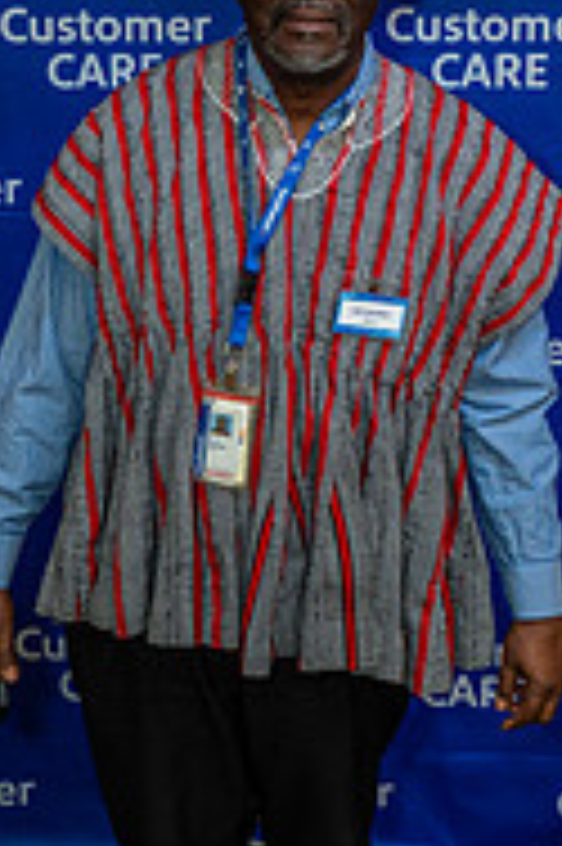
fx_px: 2698
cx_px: 306
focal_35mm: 115
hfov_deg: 11.9
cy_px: 315
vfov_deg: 17.8
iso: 2000
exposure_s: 1/160
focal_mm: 48
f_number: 4.5
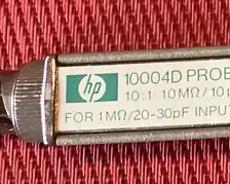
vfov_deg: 11.1
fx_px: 919
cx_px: 464
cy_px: -71
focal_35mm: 135
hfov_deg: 12.5
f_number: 2.4
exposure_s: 1/50
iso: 250
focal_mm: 3.3
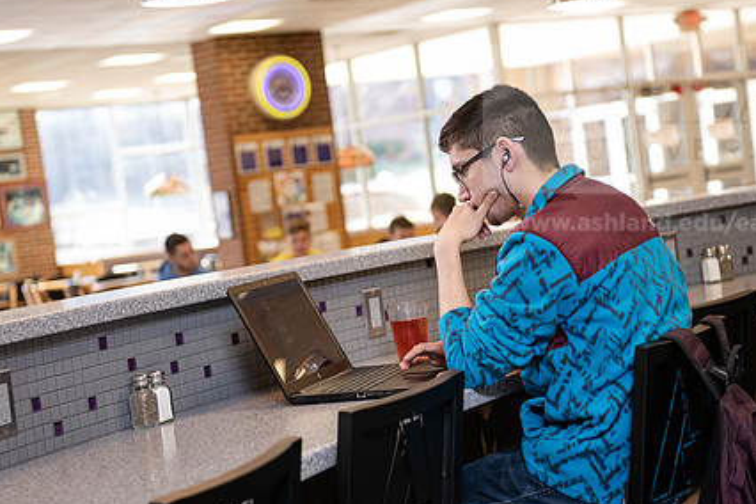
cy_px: 260
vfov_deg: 17.3
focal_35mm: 79
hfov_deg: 25.7
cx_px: 429
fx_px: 1659
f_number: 3.2
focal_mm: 58
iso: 800
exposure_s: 1/160
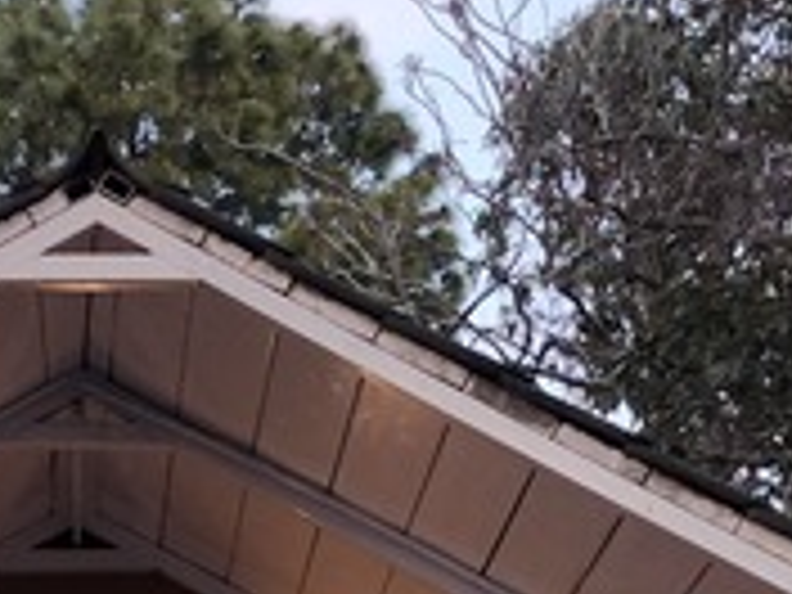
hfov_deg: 14.9
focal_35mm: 131
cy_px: 918
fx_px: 2997
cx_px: 58
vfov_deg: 10.9
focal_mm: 6.4
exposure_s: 1/100
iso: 400
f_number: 1.8
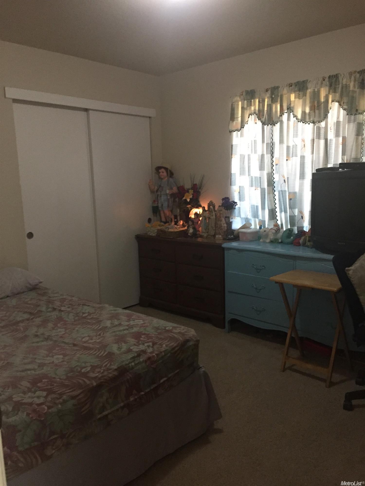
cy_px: 243
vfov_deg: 61.7
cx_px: 182
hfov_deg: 48.2
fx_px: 408
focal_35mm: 29
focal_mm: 4.15
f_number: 2.2
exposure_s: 1/20
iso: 250
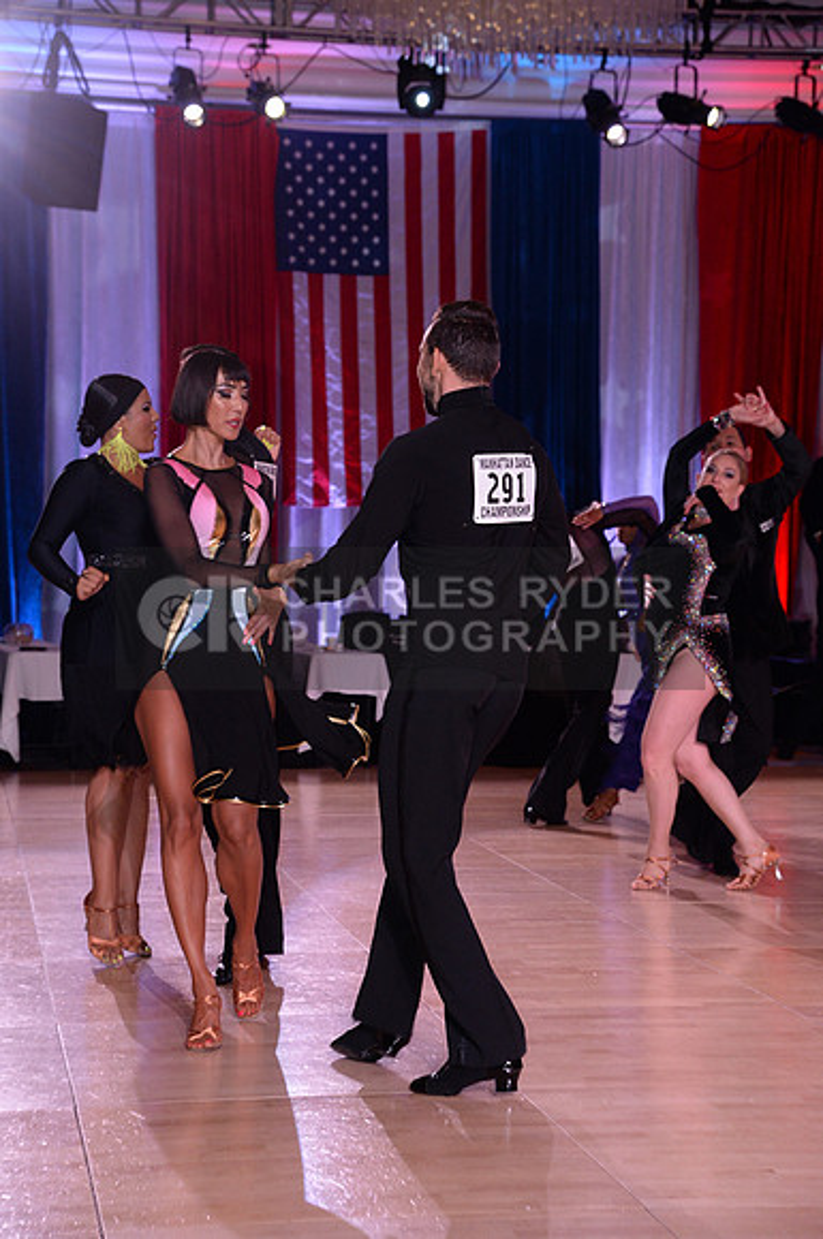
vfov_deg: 23.7
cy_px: 620
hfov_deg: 15.8
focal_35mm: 86
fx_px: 2958
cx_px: 412
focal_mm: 86
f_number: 5.6
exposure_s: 1/250
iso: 2000
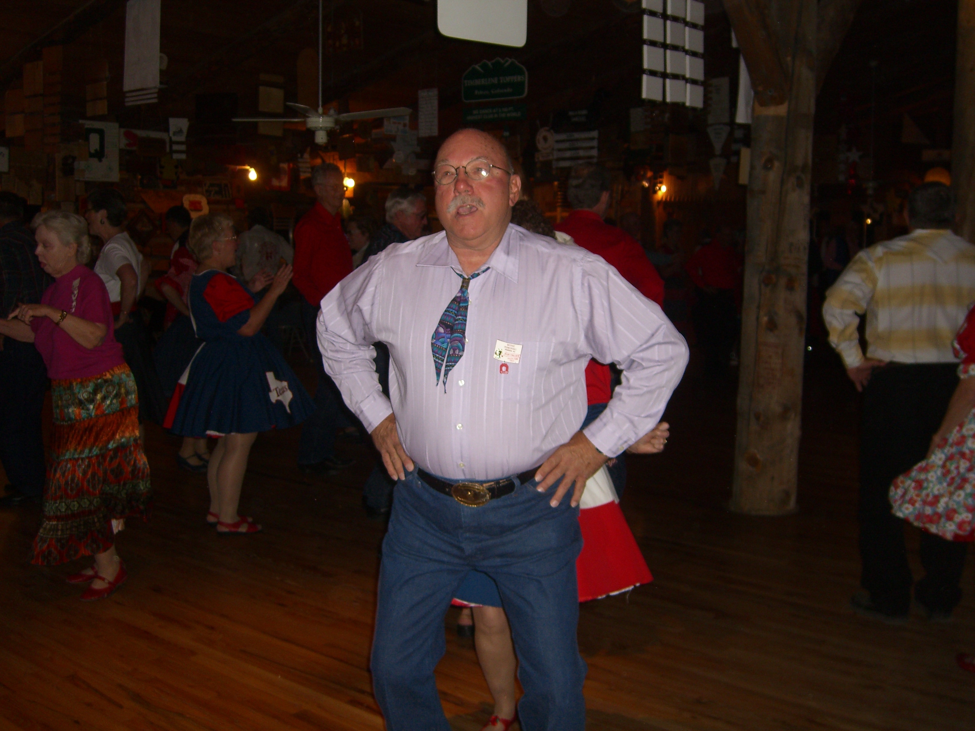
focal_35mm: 38
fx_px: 1070
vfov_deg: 37.7
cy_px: 366
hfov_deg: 49.0
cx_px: 488
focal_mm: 7.9
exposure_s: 1/60
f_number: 2.8
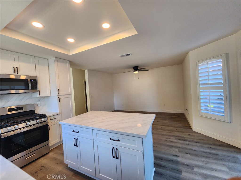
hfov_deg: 106.2
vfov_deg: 89.9
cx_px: 120
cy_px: 90
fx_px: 91
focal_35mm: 13
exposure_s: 1/60
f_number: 2.2
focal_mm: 2.2
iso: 125
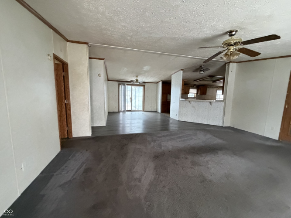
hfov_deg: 102.1
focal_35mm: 14
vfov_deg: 85.7
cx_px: 146
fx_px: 118
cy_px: 109
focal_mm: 2.22
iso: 800
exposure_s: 1/60
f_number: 2.2
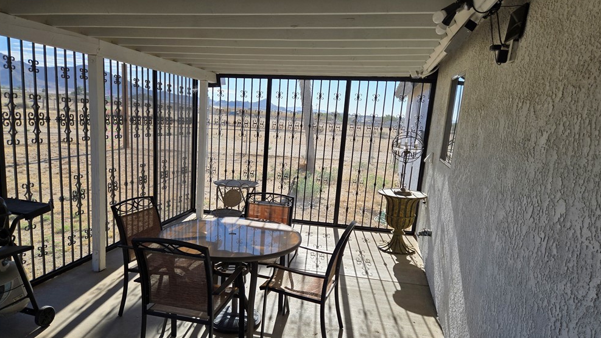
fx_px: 414
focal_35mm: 26
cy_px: 197
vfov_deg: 44.2
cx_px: 303
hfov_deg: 71.9
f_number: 1.8
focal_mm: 5.4
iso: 80
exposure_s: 1/777
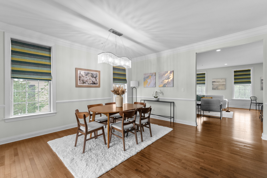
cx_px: 134
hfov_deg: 98.2
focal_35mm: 16
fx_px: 116
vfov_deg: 75.1
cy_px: 89
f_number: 11
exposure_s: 1/13
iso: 3200
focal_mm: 15.6
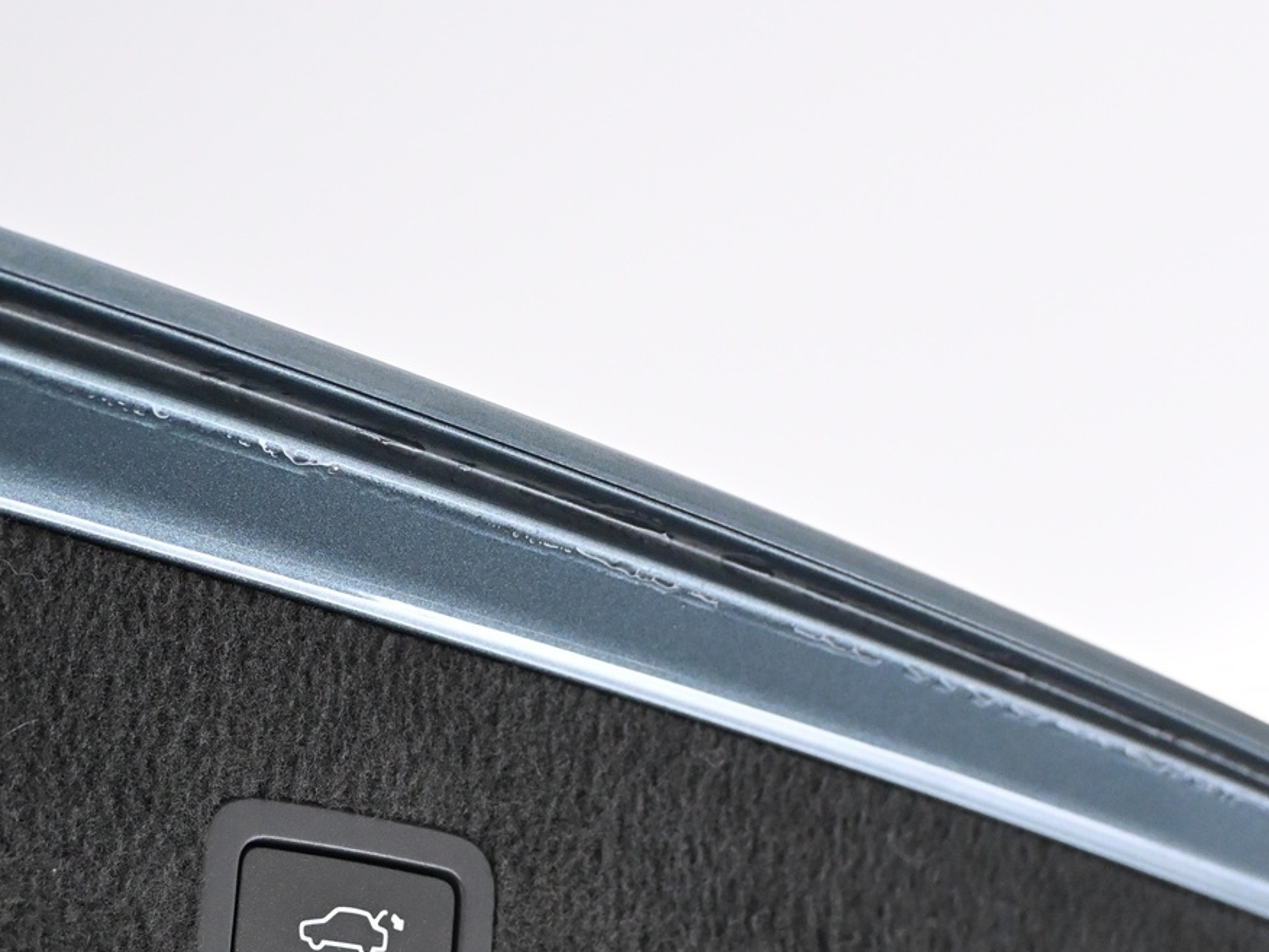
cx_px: 330
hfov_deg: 29.3
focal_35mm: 65
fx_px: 2395
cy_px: 740
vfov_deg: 22.2
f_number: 4.2
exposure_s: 1/100
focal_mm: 24.5
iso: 3200
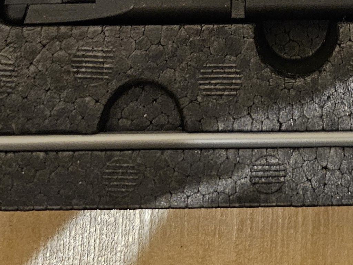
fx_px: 918
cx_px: 309
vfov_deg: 14.1
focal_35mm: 90
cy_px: -248
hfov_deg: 21.3
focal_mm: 6.3
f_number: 1.7
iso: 1000
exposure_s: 1/25
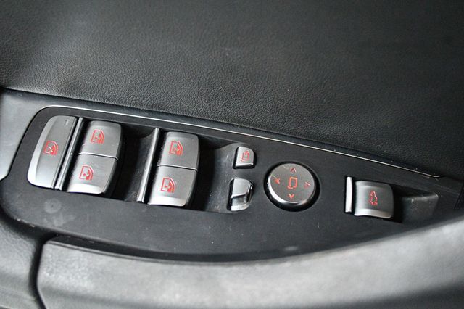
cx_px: 232
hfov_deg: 43.6
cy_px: 154
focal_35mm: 45
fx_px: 580
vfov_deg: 29.8
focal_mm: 30
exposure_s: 1/60
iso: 9000
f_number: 4.5
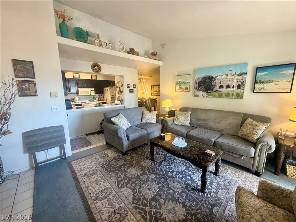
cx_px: 148
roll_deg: -0.2
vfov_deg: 85.7
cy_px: 111
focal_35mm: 14
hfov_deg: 102.1
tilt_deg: -9.5
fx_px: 120
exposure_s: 1/60
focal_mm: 2.22
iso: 200
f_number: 2.2
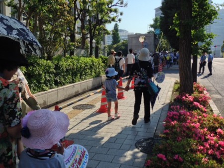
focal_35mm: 33
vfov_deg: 43.0
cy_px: 84
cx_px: 112
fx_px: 214
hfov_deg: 55.3
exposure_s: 1/985
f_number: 2.4
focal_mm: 4.12
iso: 50
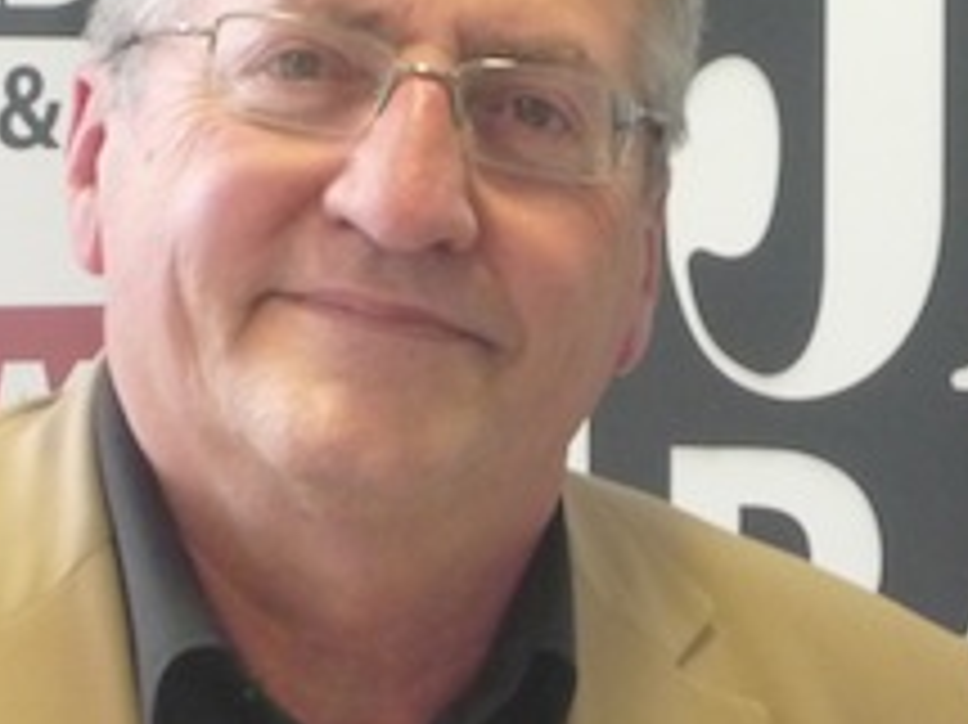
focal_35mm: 223
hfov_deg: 8.9
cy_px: 522
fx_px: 6232
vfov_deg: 6.7
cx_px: 522
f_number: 4.1
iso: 400
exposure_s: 1/50
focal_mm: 12.3
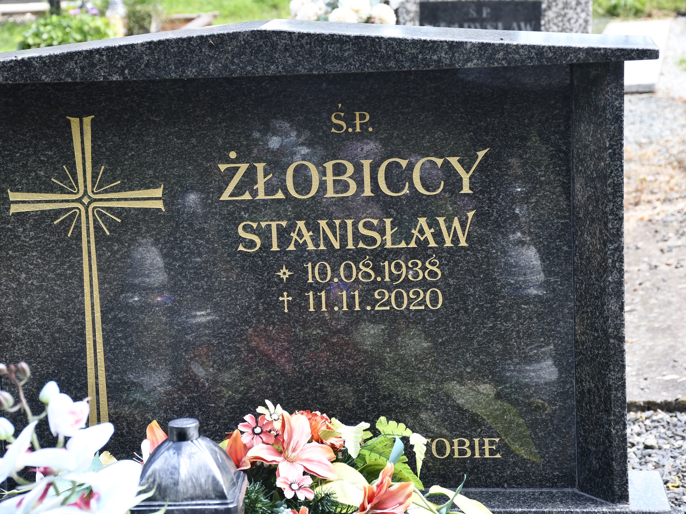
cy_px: 231
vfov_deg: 15.6
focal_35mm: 95
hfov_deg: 20.6
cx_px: 284
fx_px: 1882
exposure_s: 1/250
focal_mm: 52
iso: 400
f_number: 5.6
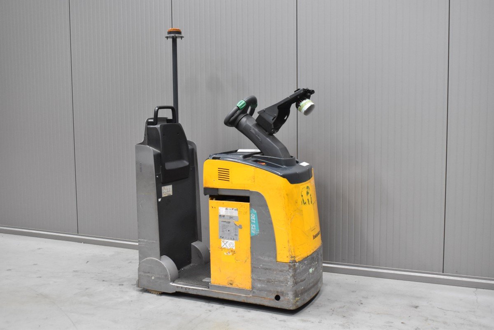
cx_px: 247
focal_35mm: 40
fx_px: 556
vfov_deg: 33.0
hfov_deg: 47.9
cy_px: 165
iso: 1600
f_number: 5
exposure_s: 1/40
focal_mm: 27
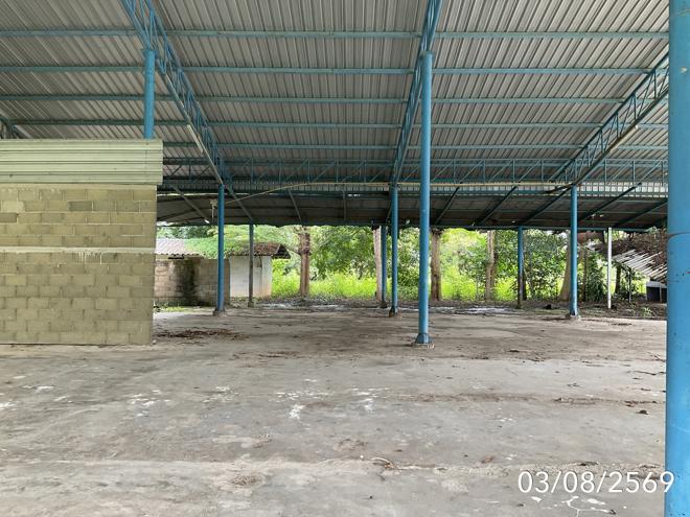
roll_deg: -0.5
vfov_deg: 48.2
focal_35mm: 29
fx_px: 578
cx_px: 345
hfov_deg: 61.7
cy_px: 258
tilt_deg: +0.2
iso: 40
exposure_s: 1/50
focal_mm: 3
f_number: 1.8
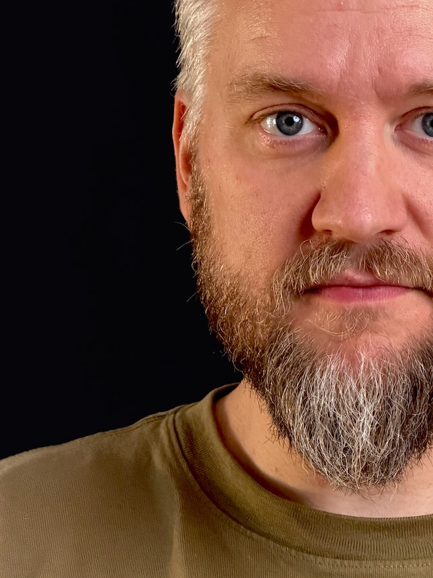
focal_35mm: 184
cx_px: 363
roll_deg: -2.3
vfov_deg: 10.7
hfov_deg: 8.0
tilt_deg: +1.1
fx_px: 3070
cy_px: 241
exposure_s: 1/89
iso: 500
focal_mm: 16.89
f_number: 2.8
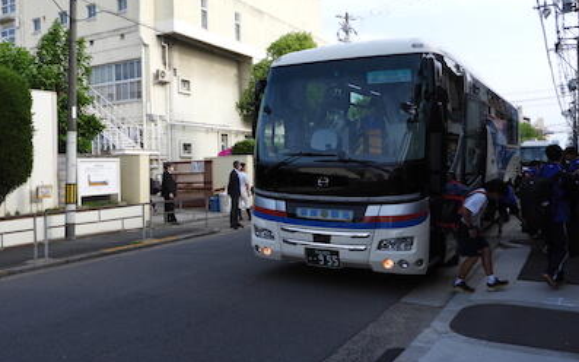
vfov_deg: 39.4
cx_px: 290
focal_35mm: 32
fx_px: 505
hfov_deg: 59.7
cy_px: 166
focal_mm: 5.4
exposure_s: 1/400
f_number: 3.5
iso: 100
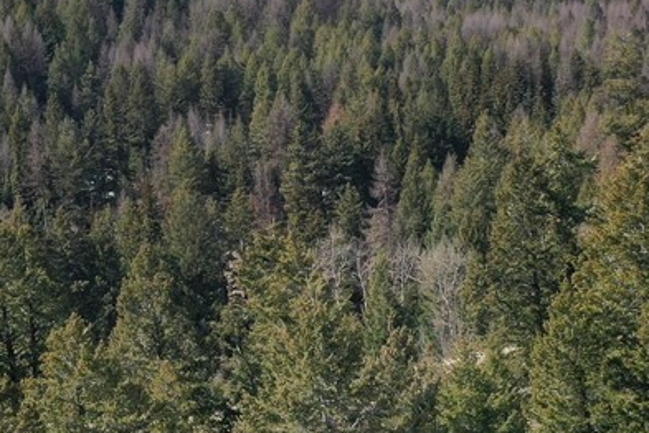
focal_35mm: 121
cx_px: 131
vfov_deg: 11.3
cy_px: 146
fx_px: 2181
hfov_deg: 16.8
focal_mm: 10.26
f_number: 5.6
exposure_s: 1/500
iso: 100
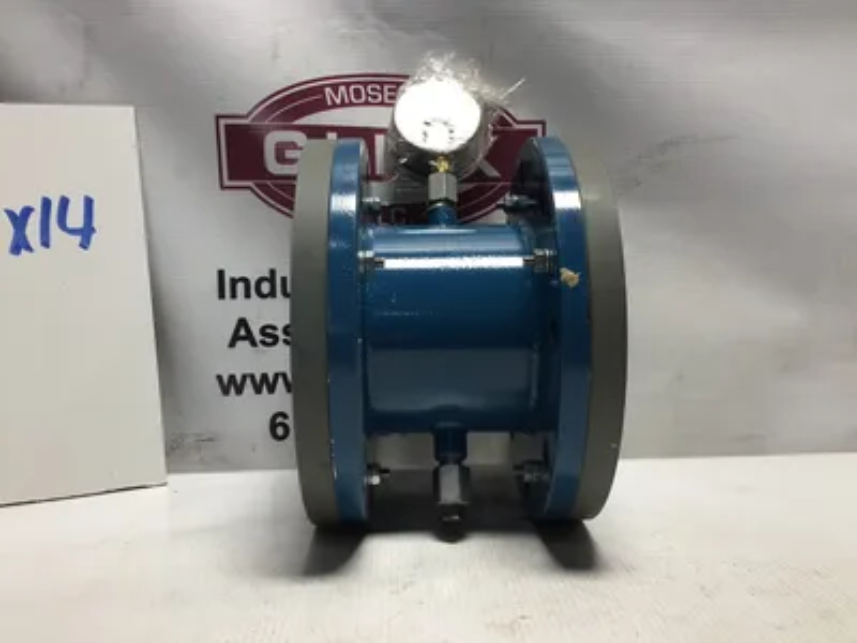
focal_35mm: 31
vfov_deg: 45.4
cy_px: 322
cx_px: 428
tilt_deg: -5.1
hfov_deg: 58.4
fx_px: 767
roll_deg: -0.2
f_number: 2.4
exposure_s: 1/120
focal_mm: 3.3
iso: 25
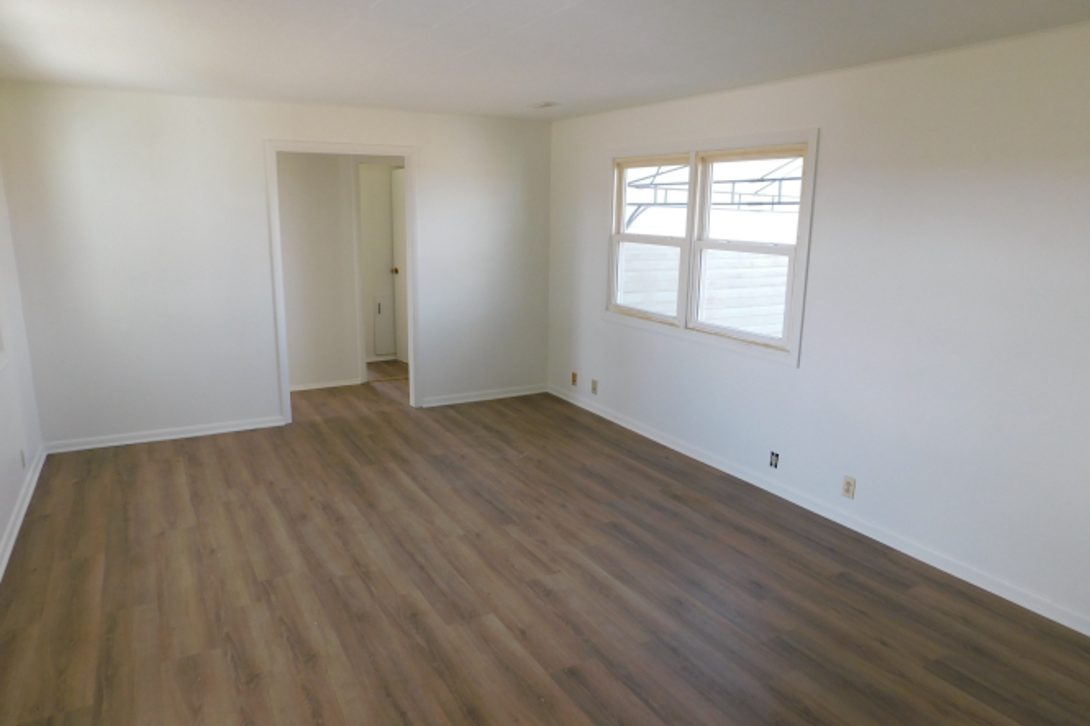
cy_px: 375
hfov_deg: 73.8
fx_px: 726
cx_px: 545
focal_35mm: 24
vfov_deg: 53.1
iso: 125
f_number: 3
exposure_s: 1/50
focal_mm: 4
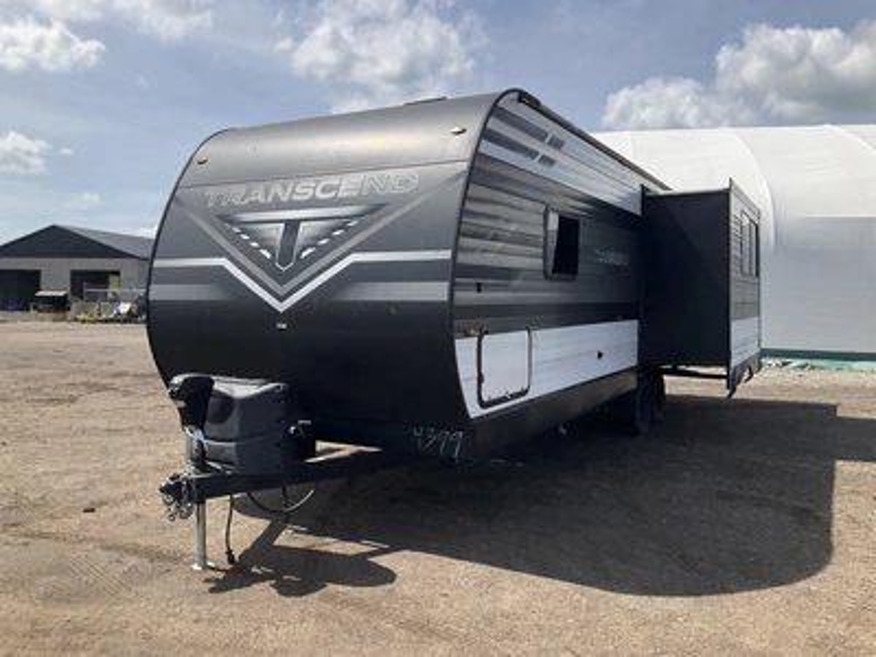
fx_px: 734
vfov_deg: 48.2
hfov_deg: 61.7
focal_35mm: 29
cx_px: 438
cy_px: 328
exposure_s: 1/2141
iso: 25
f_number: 1.8
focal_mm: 3
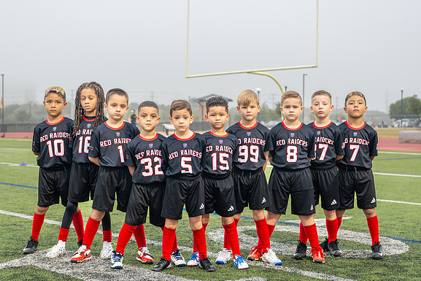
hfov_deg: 30.5
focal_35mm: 66
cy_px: 156
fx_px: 772
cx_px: 195
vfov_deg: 20.6
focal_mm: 50
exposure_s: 1/500
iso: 1000
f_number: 3.5
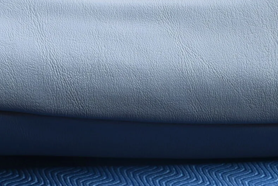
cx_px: 175
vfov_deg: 14.0
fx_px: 757
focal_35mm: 98
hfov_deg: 20.8
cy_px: 106
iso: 200
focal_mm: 20
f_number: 5.6
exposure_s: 1/125
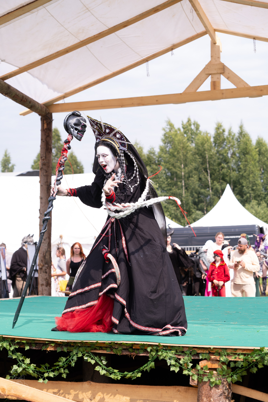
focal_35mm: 62
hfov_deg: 21.9
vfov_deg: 32.4
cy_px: 201
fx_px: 692
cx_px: 134
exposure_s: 1/1600
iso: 250
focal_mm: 41.4
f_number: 3.2
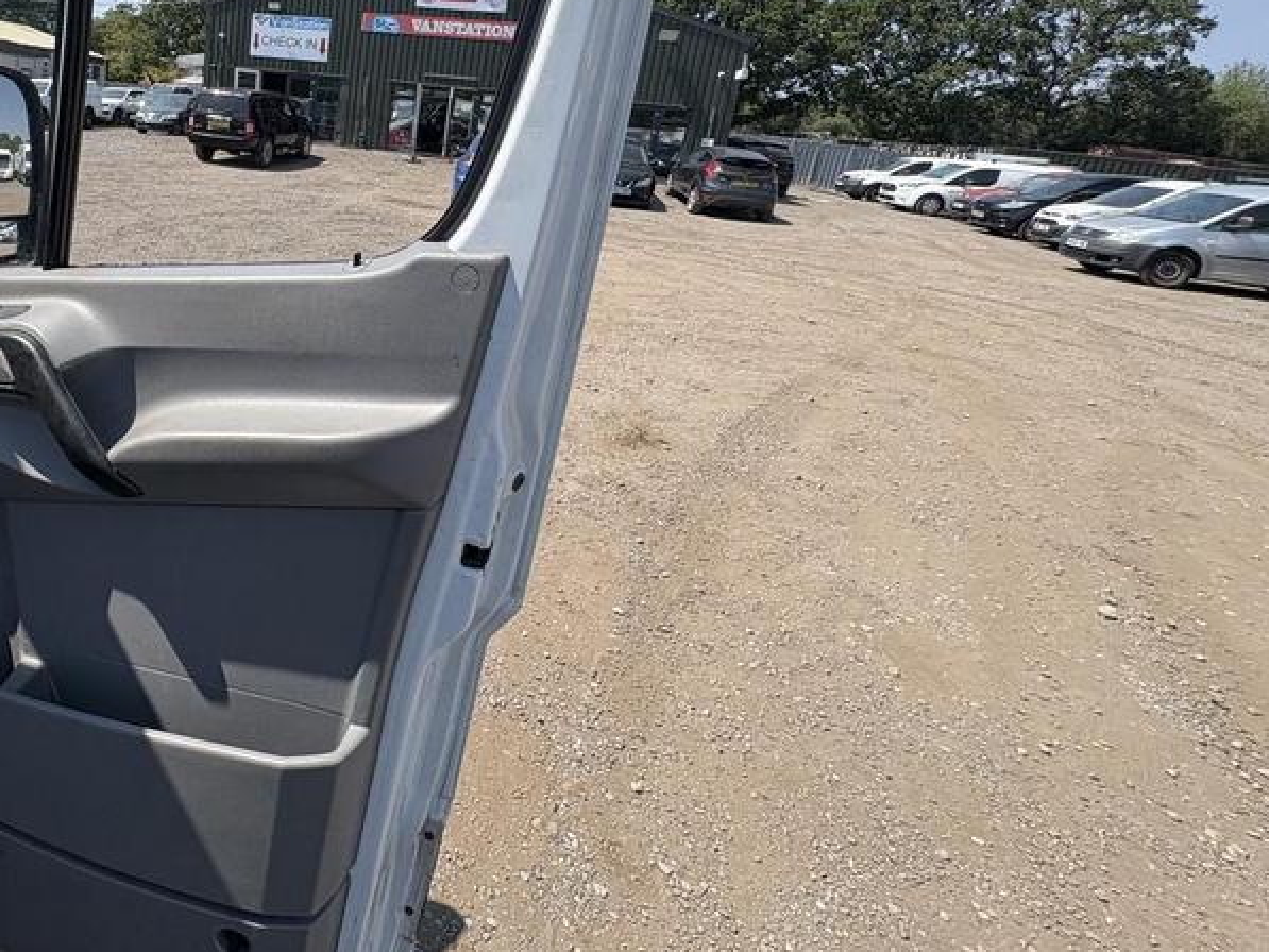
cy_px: 291
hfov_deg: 73.6
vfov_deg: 61.4
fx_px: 770
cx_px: 323
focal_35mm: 21
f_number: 2.2
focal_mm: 2.22
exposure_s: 1/1126
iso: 40
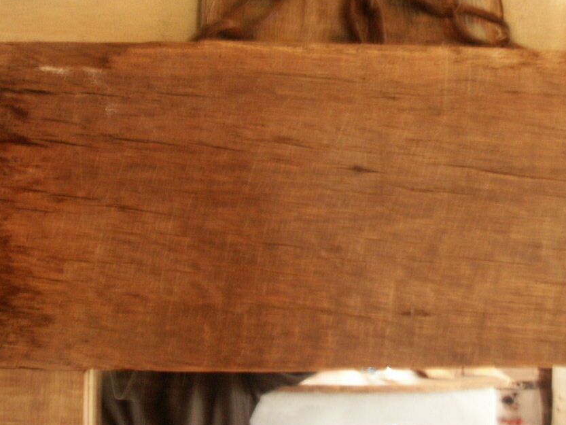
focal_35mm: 43
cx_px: 196
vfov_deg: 33.0
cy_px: 107
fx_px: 703
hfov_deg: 43.3
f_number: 2.8
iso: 200
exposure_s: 1/3
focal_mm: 7.21
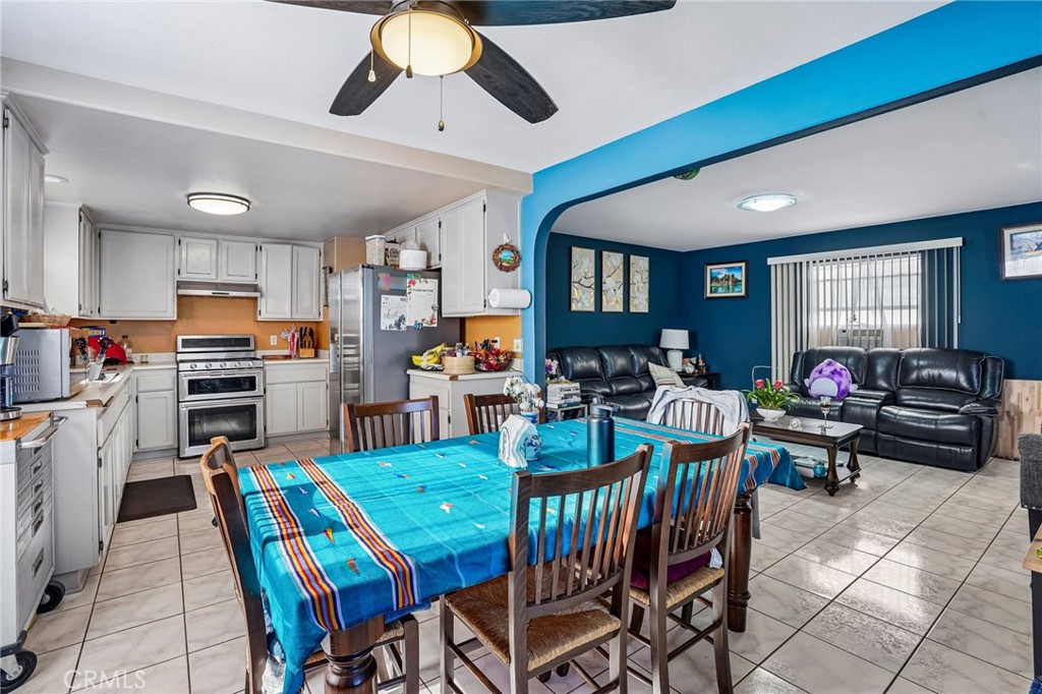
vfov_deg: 73.7
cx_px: 521
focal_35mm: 16
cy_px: 347
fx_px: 463
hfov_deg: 96.8
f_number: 8
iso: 400
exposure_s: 1/30
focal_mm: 16
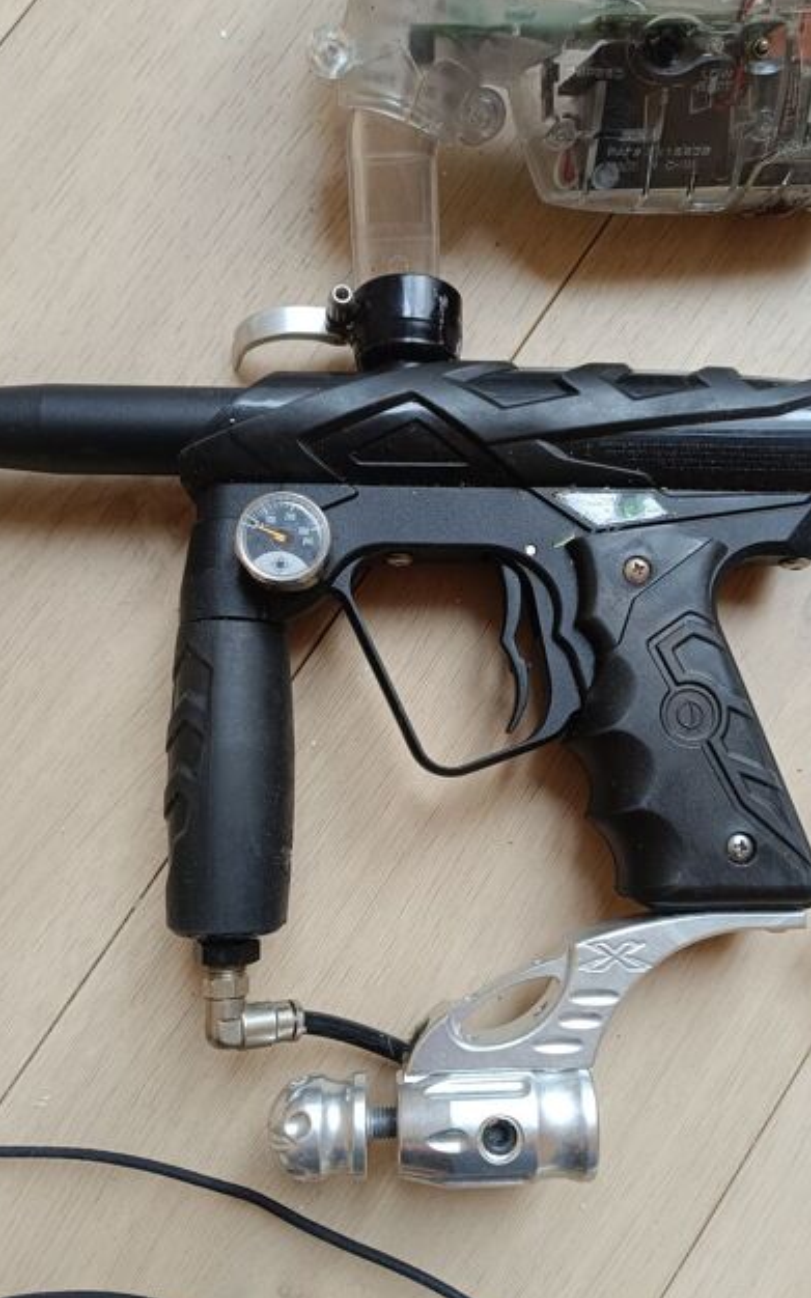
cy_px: 653
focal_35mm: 26
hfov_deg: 47.5
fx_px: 920
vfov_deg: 70.4
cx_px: 446
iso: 407
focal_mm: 5.59
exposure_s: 1/50.1
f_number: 1.88
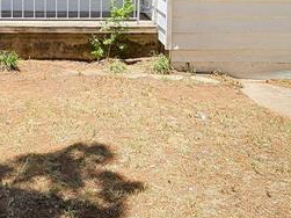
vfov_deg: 25.2
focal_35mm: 53
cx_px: 66
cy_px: -31
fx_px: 445
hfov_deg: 35.2
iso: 32
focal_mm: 1.74
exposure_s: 1/1199
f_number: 2.2
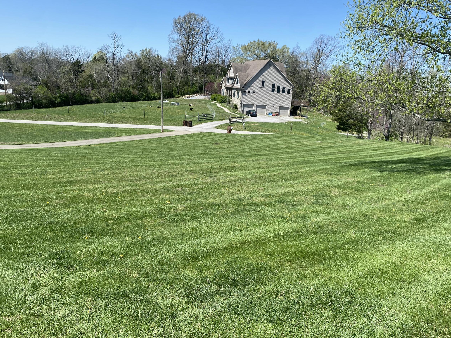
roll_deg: -5.1
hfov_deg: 58.3
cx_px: 233
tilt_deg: -11.5
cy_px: 176
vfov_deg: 45.4
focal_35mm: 31
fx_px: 404
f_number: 1.8
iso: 32
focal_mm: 4.25
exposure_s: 1/2463
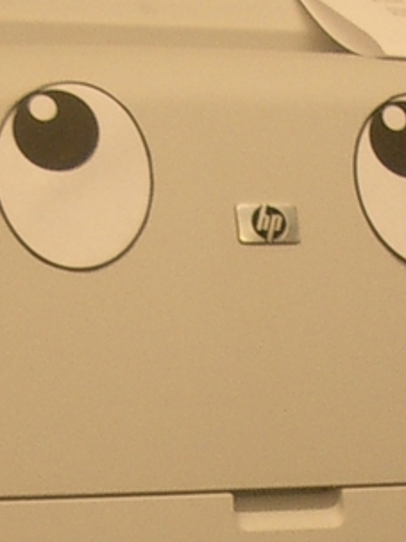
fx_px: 2316
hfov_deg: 10.0
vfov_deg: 13.1
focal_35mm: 148
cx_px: 295
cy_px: 571
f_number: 2.6
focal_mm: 5.8
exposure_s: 1/30
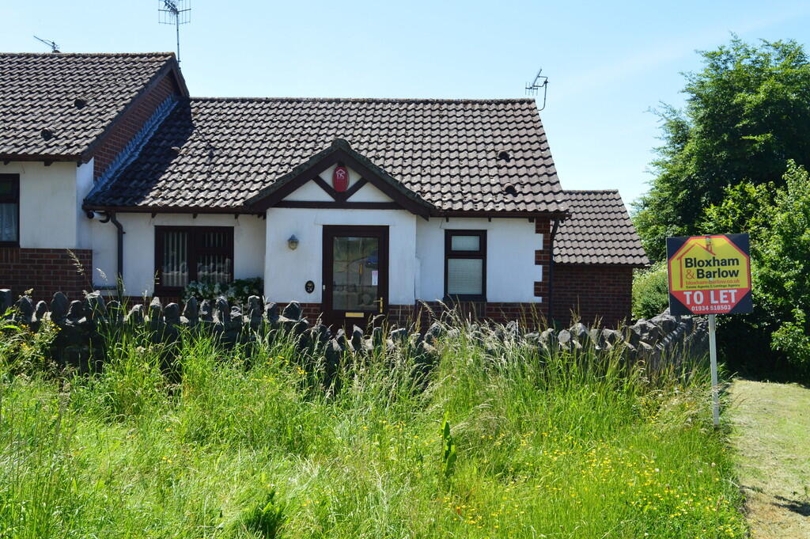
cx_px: 405
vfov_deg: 36.8
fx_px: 809
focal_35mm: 36
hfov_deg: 53.2
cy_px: 270
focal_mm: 24
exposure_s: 1/400
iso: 400
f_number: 11
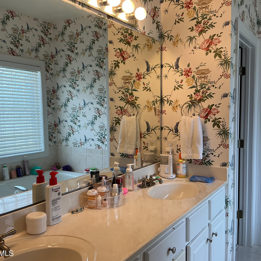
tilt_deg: -4.2
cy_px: 132
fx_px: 299
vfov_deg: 47.2
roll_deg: +1.0
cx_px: 135
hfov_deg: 47.2
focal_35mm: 35
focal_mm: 3
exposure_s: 1/120
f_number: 1.8
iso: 20
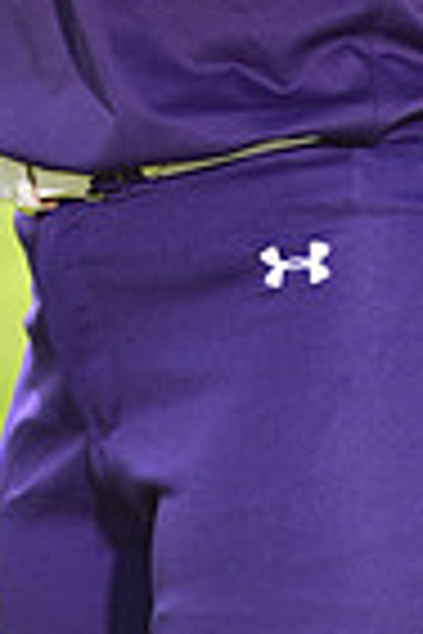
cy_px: -585
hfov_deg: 1.7
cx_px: 272
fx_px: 14504
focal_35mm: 823
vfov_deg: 2.5
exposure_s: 1/250
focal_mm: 200
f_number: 5
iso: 80
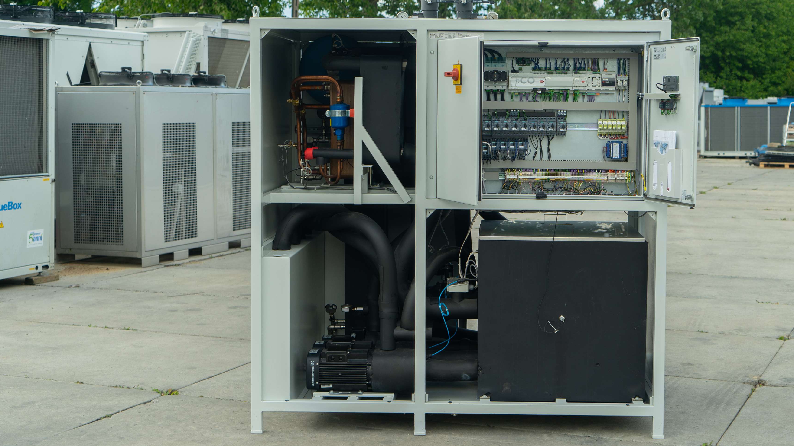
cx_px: 465
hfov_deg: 37.7
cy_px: 200
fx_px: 1158
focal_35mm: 55
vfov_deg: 21.8
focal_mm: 44
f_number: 4
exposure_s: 1/125
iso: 100
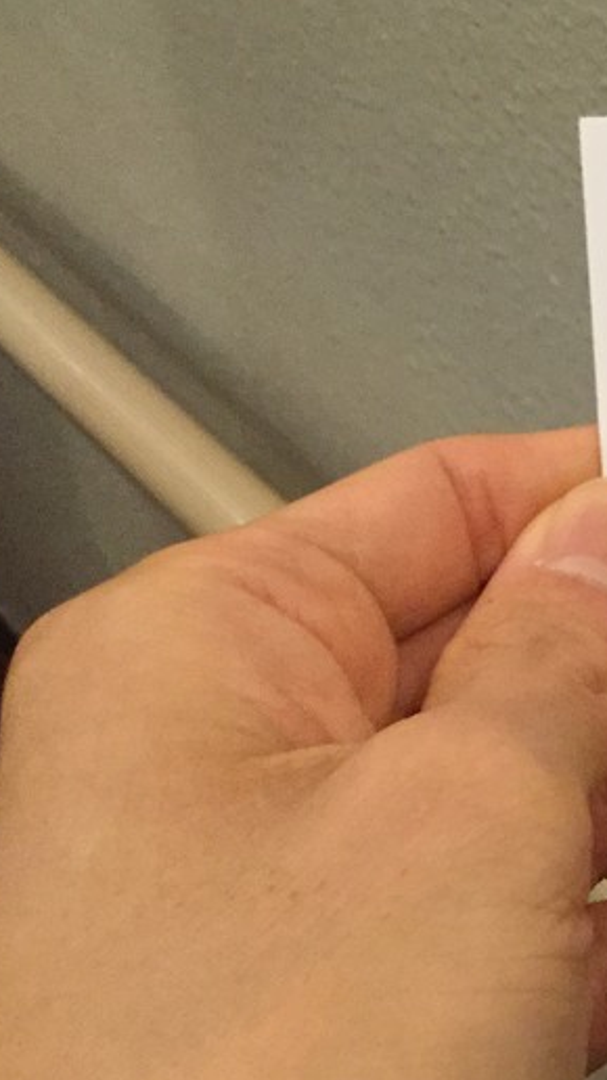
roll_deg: +3.9
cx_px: 973
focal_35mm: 67
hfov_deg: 16.1
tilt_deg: -36.4
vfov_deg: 31.4
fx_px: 1918
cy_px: 500
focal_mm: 3.3
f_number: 2.4
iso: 125
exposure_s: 1/30
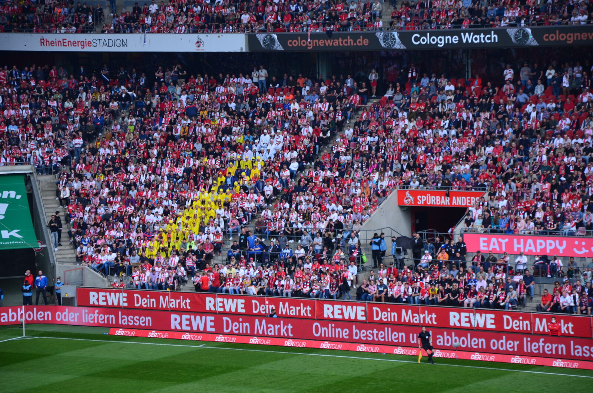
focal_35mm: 158
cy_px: 196
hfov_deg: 13.1
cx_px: 296
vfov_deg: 8.7
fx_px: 2589
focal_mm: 105
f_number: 5.6
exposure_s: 1/500
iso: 250
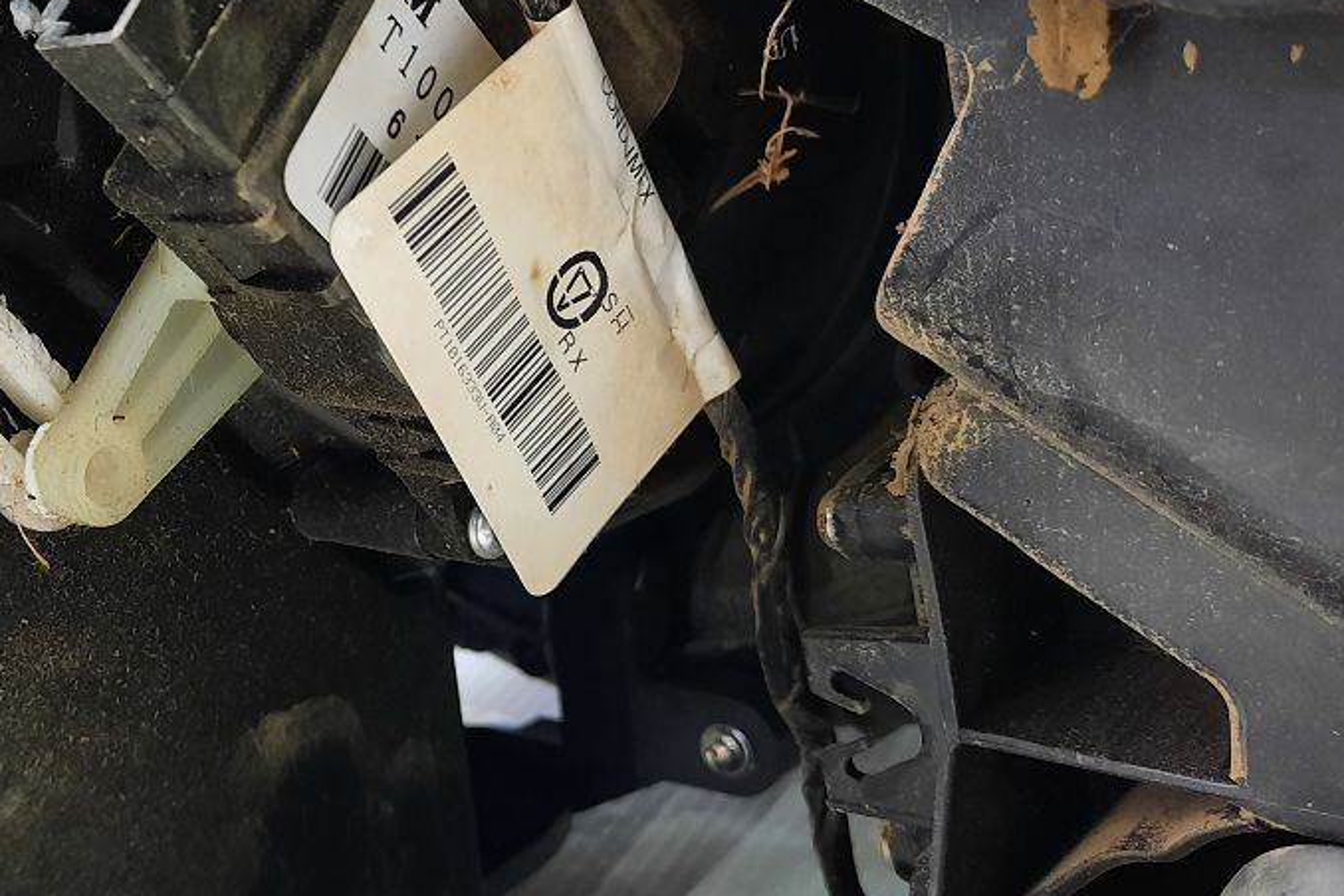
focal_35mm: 46
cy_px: 365
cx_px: 268
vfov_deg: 29.2
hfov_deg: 40.9
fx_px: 1717
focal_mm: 4.6
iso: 320
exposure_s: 1/50
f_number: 2
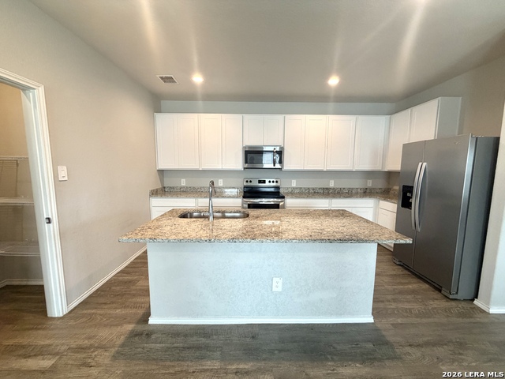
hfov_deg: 102.1
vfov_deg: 85.7
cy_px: 190
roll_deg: +0.6
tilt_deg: -5.0
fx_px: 204
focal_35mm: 14
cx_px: 252
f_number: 2.2
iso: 250
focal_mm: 2.22
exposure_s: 1/120
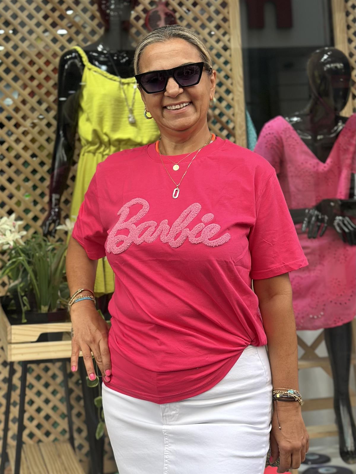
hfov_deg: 30.3
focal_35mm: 48
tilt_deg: -6.8
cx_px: 178
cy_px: 237
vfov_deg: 39.7
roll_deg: +3.3
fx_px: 658
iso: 80
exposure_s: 1/331
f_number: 1.78
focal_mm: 6.86
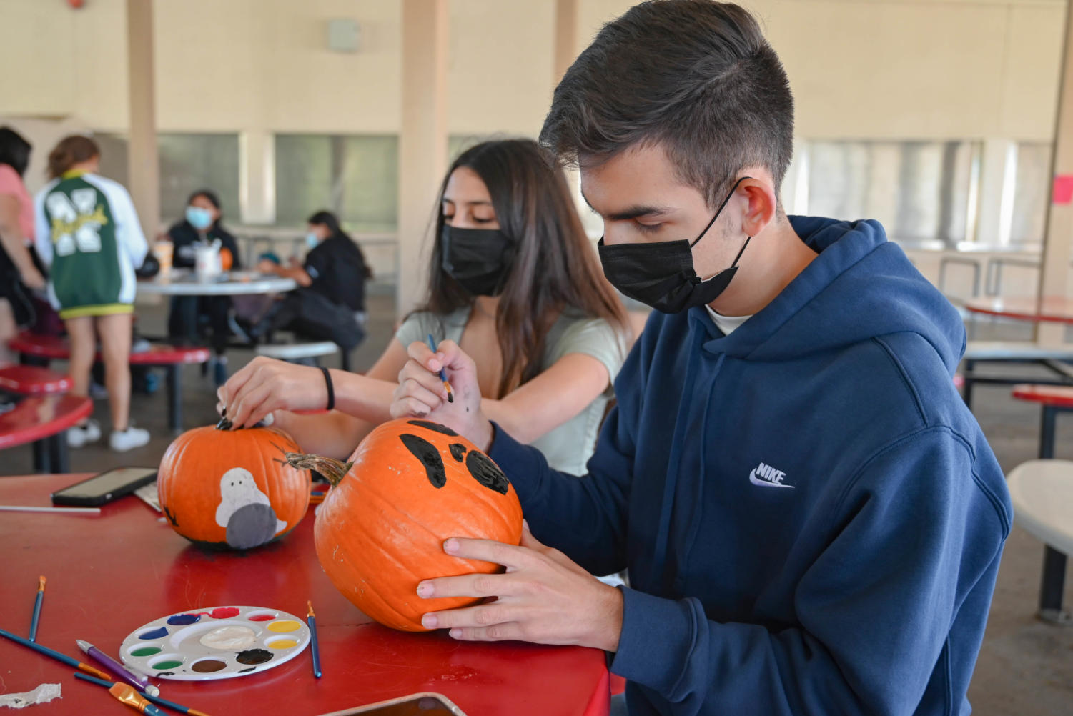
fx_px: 1029
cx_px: 536
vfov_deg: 38.4
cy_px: 358
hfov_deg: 55.1
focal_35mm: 34
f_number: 4
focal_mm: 34.5
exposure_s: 1/125
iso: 800
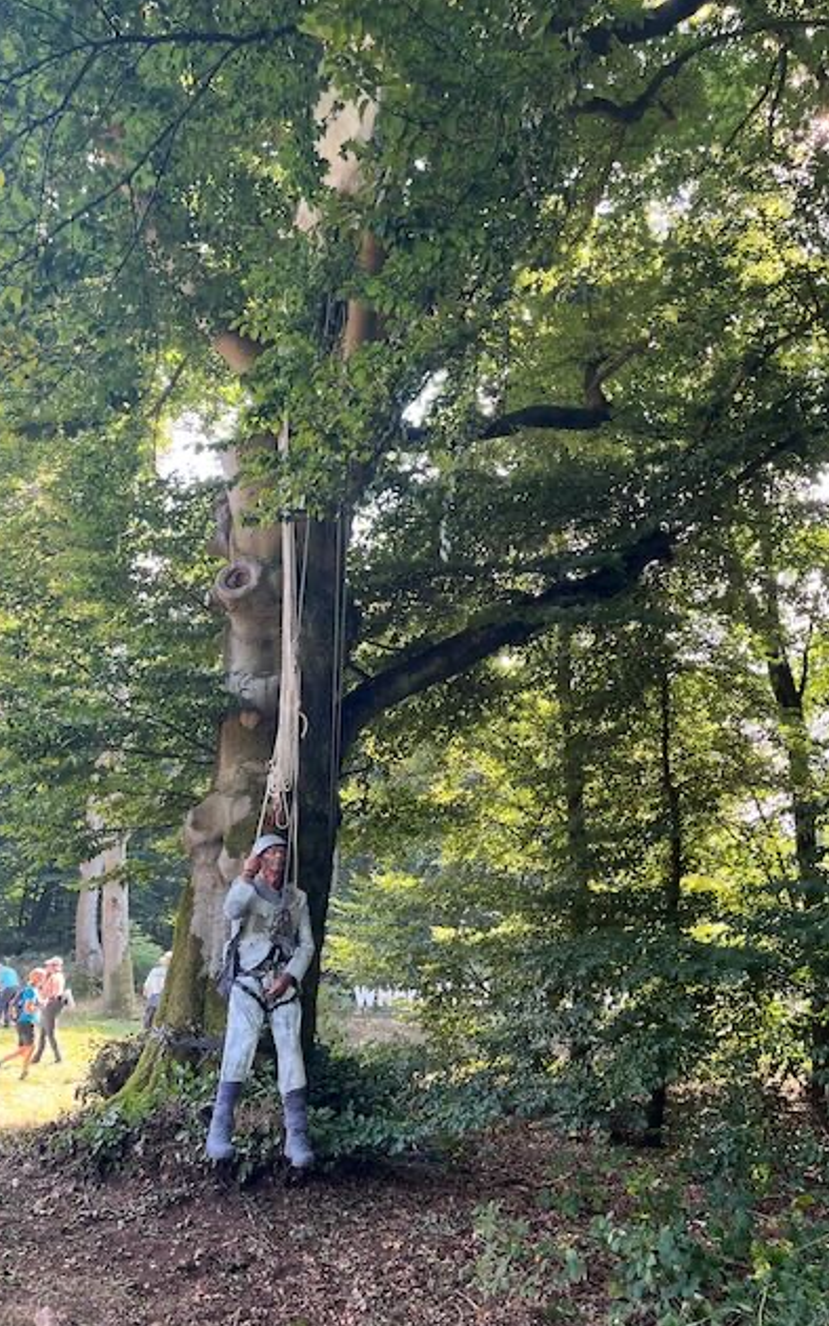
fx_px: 1012
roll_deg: -3.8
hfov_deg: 44.4
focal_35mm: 28
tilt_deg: +17.6
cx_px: 476
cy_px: 657
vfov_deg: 66.5
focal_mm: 5.1
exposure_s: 1/121
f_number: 1.6
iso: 64
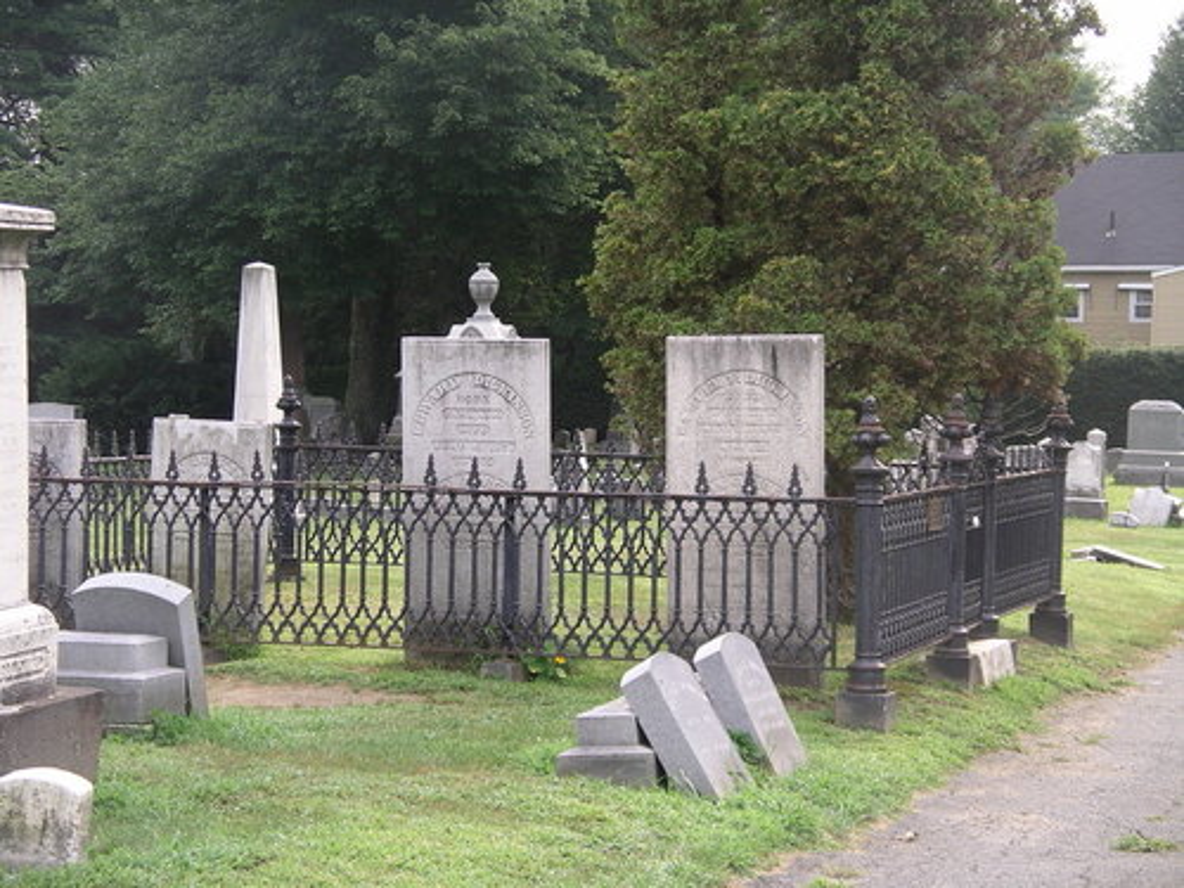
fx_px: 3352
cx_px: 592
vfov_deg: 15.1
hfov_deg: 20.0
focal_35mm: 98
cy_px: 444
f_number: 3.8
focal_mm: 20.4
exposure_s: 1/138
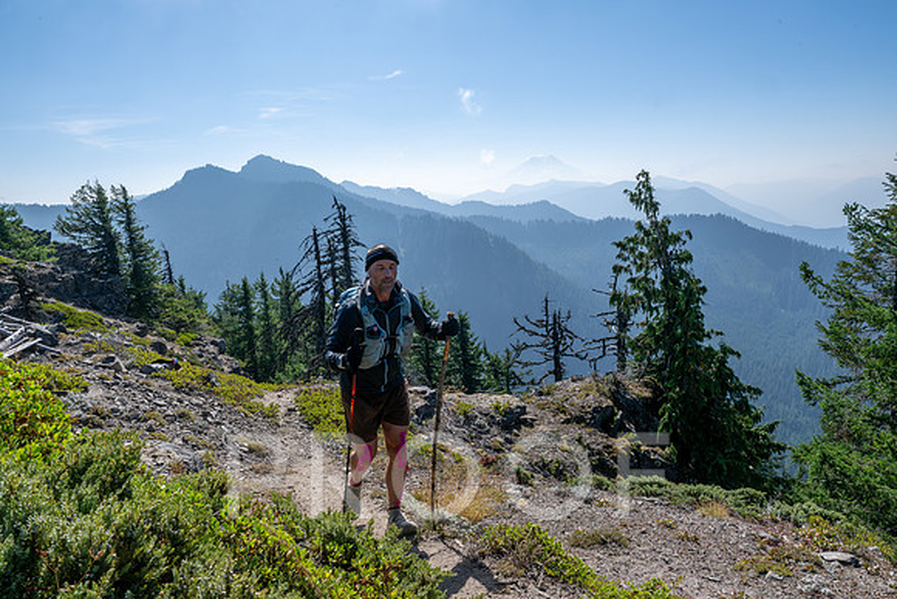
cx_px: 448
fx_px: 660
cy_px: 300
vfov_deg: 48.8
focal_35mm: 26
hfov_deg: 68.4
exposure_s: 1/320
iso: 400
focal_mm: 26.5
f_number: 18
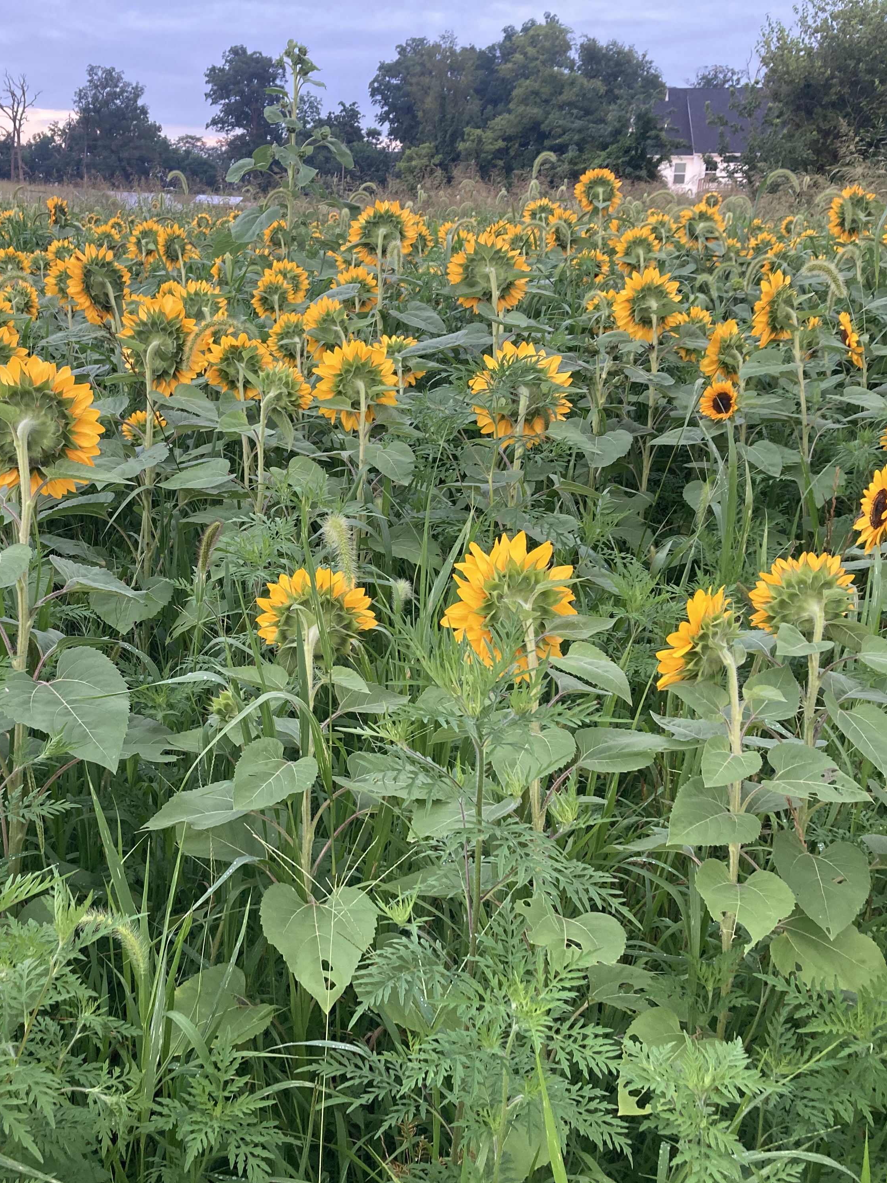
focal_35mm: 38
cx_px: 264
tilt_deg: -15.0
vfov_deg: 49.0
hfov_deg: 37.1
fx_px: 1298
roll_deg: -1.9
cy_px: 602
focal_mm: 3.99
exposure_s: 1/71
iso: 80
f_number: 1.8
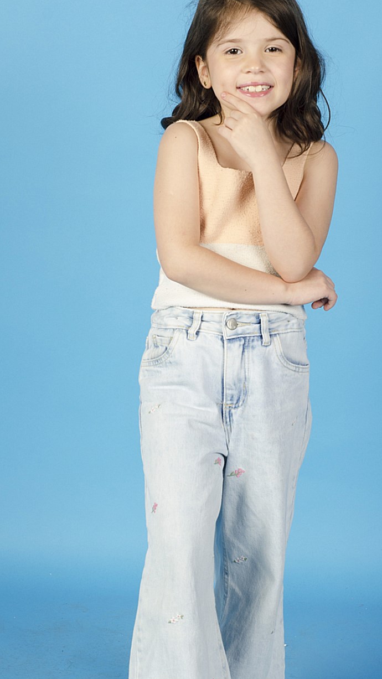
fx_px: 2071
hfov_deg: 10.5
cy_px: 387
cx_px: 224
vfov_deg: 18.6
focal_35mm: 115
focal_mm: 50
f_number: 9
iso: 200
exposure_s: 1/125
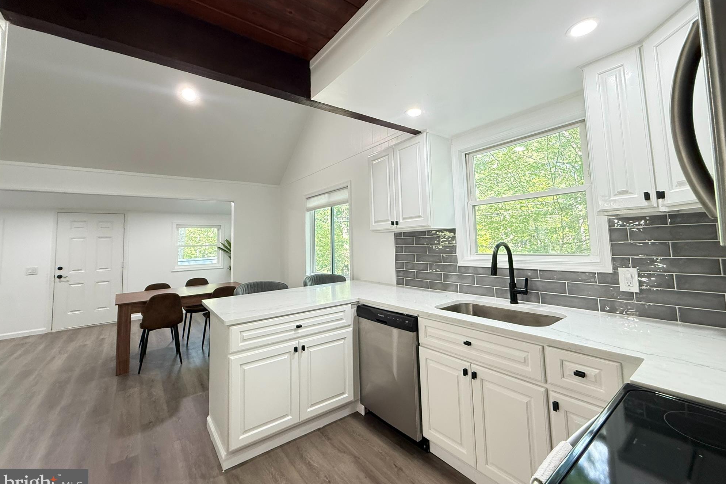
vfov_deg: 77.1
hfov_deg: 100.4
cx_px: 371
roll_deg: +1.8
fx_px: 302
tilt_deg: +4.9
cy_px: 218
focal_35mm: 15
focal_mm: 2.22
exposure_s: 1/60
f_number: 2.2
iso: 400
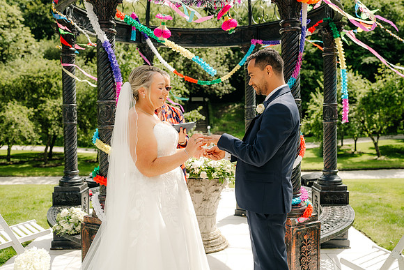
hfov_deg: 54.4
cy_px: 135
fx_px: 393
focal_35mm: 35
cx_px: 202
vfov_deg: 37.9
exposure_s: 1/800
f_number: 3.5
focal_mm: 35
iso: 100
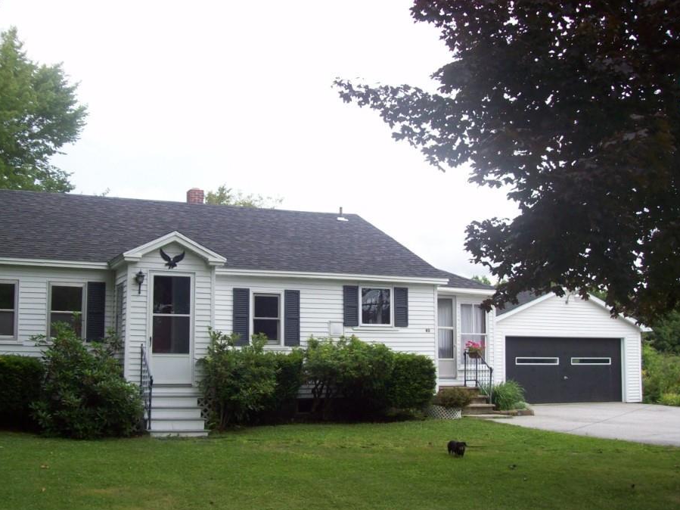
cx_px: 300
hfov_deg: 45.7
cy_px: 290
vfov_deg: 35.1
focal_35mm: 41
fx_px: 805
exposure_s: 1/211
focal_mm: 6
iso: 80
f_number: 2.7
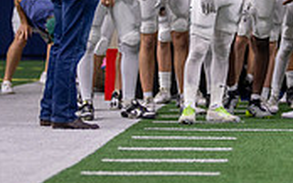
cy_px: -84
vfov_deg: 5.1
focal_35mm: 255
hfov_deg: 8.1
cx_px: 371
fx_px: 2038
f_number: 1.2
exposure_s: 1/1000
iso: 500
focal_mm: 50
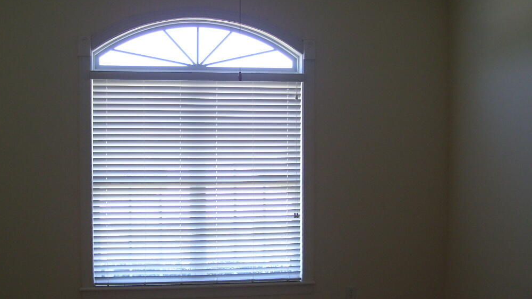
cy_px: 173
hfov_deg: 43.5
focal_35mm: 47
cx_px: 217
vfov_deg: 25.4
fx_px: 663
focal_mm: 6
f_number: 2.7
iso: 80
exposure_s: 1/60
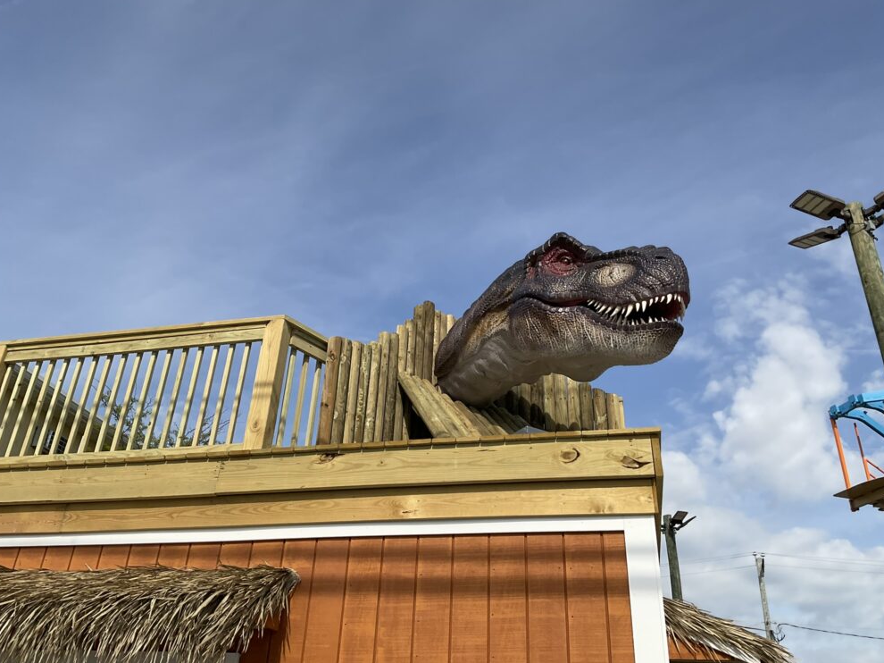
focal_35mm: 30
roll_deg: -3.2
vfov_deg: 46.8
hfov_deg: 60.0
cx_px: 445
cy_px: 336
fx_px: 766
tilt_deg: +31.0
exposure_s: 1/2959
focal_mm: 3
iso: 16
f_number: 1.8
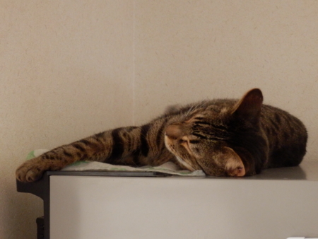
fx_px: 671
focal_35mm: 73
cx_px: 159
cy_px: 120
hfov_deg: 26.7
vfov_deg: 20.2
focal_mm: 13.1
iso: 1000
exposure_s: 1/13
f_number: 4.5
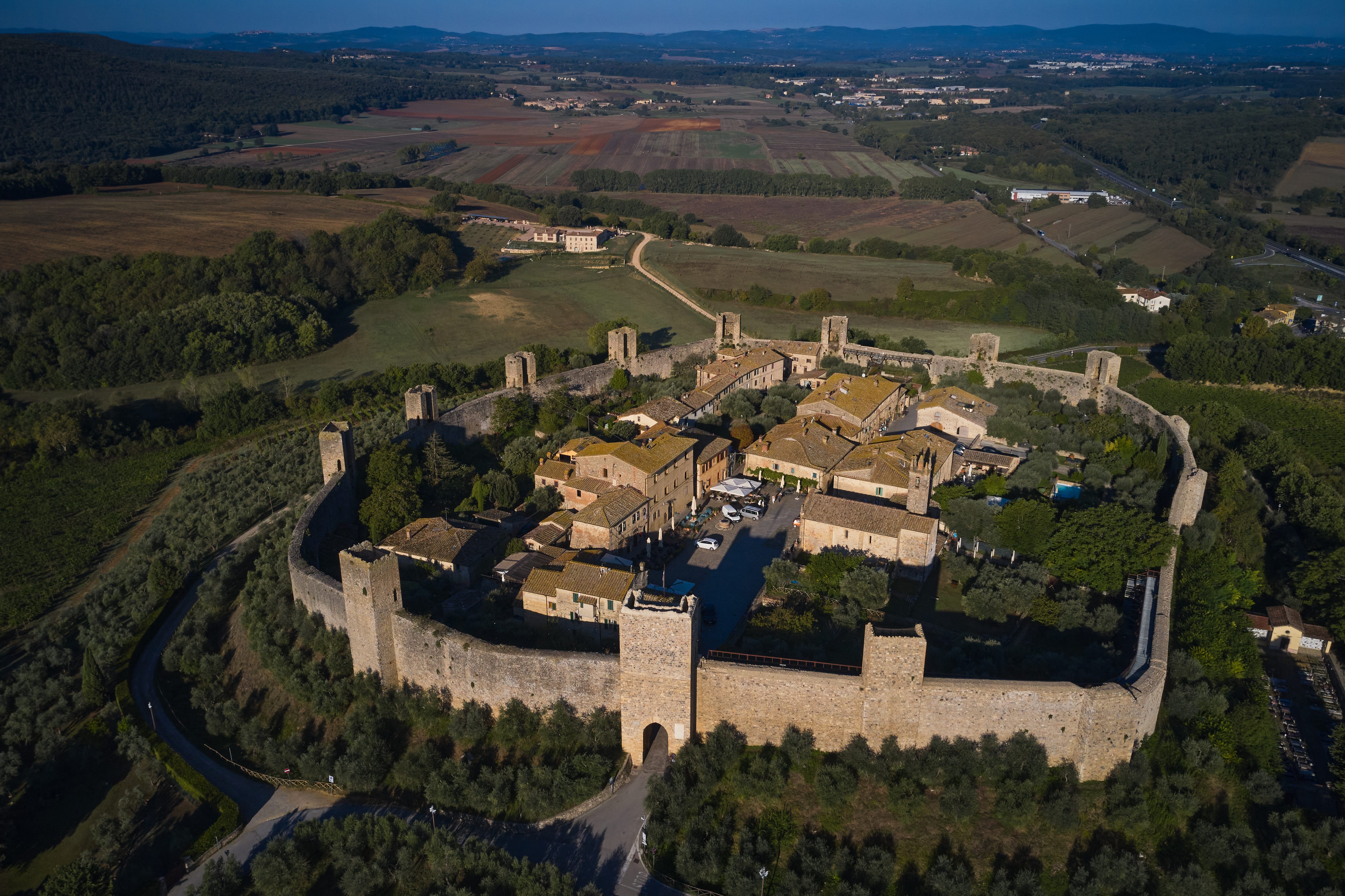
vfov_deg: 46.4
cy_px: 448
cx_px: 672
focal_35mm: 28
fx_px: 1046
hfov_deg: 65.5
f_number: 6.3
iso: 800
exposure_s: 1/240
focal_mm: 10.26
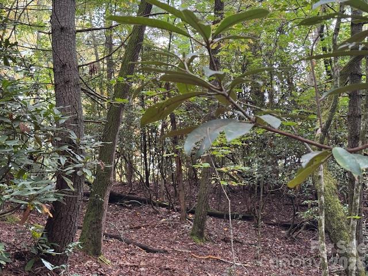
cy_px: 138
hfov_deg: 39.7
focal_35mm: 48
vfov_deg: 30.3
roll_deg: +2.7
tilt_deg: +7.1
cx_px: 184
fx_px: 510
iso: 160
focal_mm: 6.76
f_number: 1.78
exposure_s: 1/60
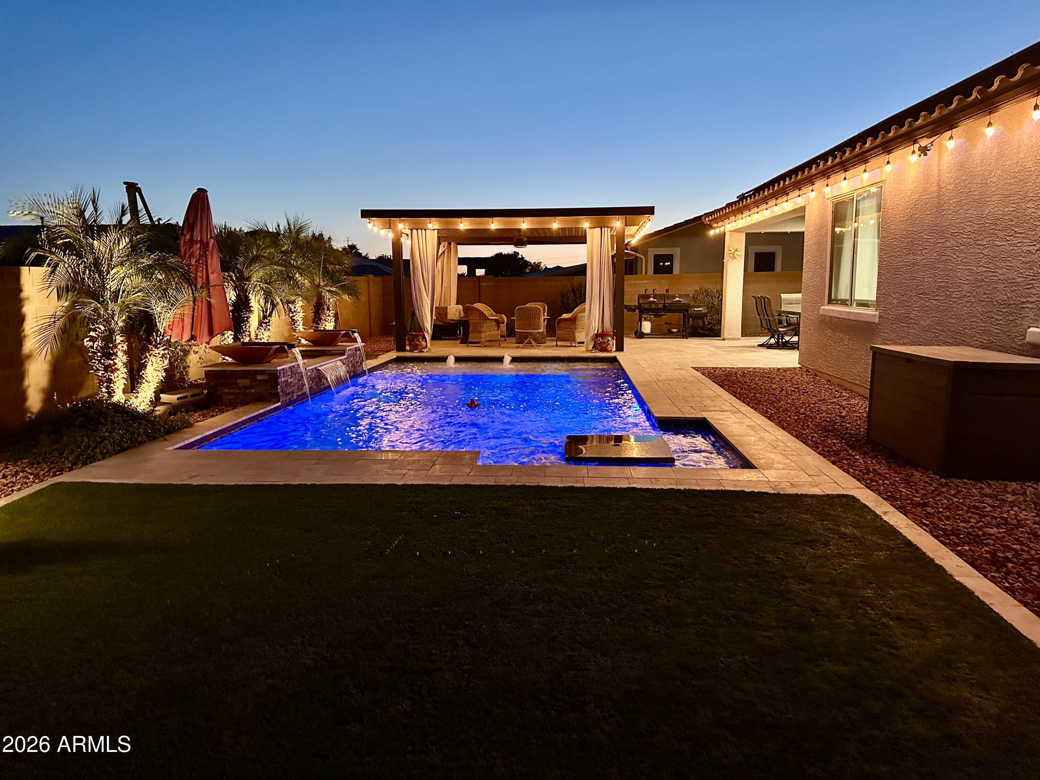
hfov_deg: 71.6
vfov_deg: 56.8
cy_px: 390
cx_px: 520
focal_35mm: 24
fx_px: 721
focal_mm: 6.86
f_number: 1.78
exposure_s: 1/30
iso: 800
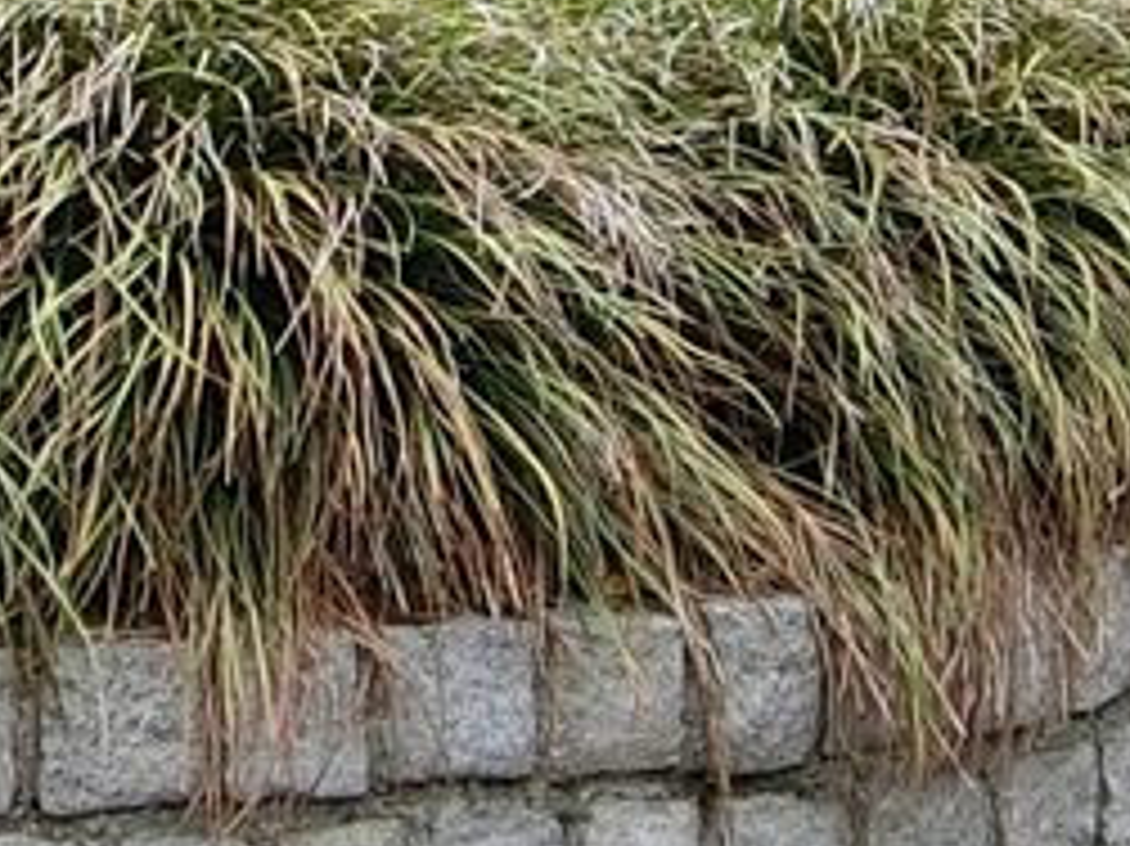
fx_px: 9984
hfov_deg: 6.5
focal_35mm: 306
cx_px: 131
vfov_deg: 4.8
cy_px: -612
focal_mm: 10.2
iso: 80
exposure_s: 1/125
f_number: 4.2
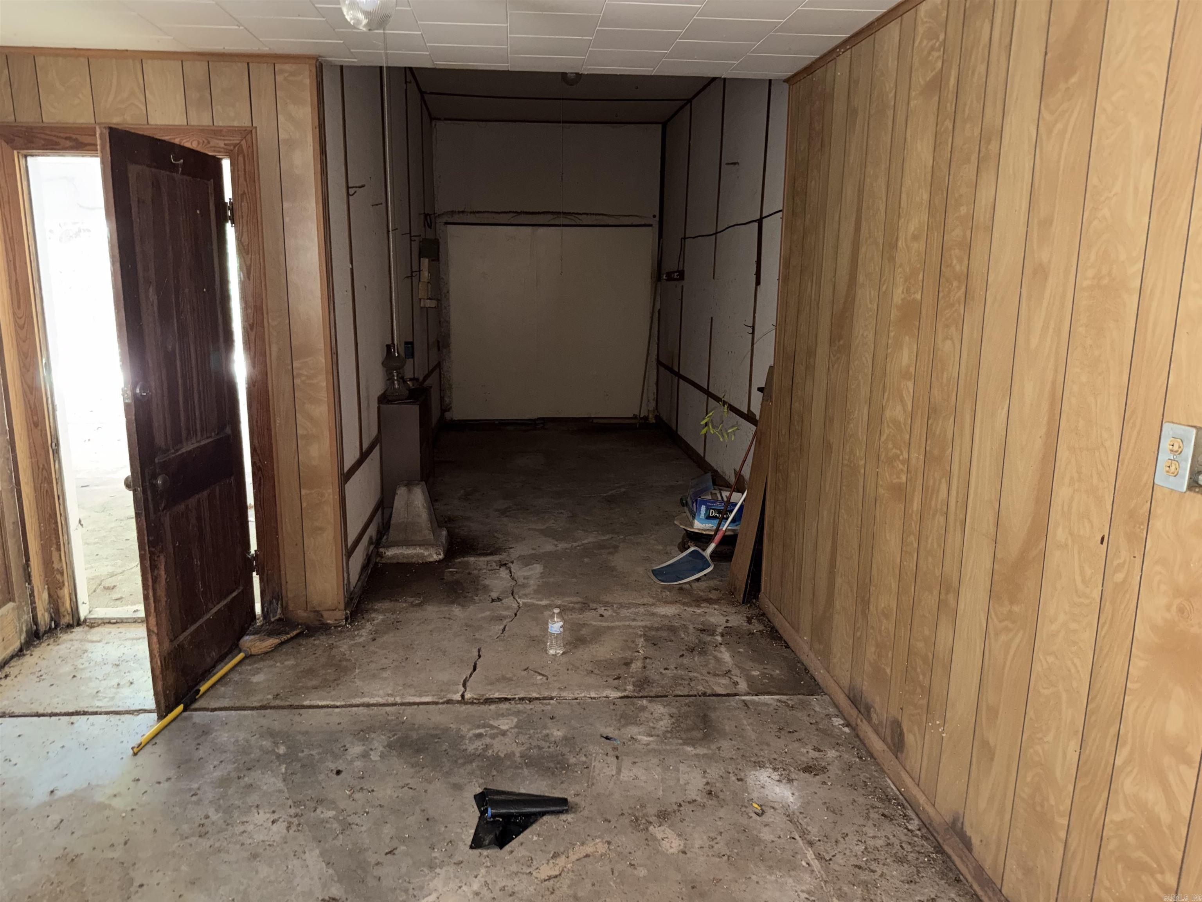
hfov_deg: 71.6
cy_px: 451
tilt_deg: -12.2
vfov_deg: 56.8
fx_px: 833
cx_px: 601
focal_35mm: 24
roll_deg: -0.3
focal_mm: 6.76
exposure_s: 1/7
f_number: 1.78
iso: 320
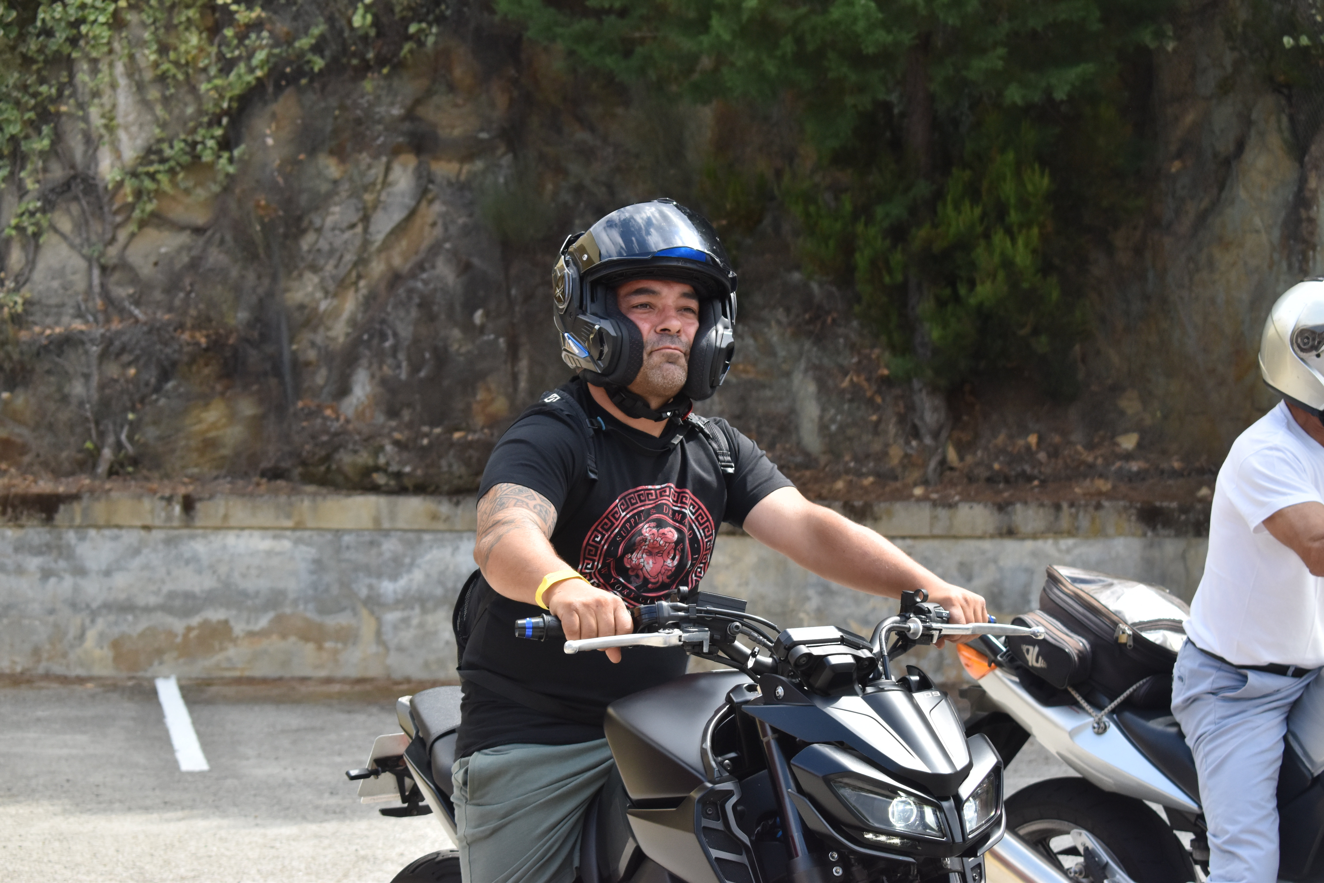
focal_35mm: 82
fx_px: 3034
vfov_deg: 16.6
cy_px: 442
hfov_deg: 24.6
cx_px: 662
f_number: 5.6
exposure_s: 1/1000
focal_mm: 55
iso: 640
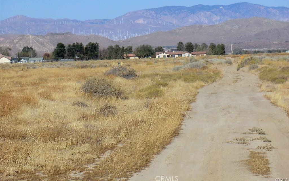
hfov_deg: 9.9
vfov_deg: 6.2
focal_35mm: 212
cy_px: 74
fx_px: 1670
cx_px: 144
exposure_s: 1/800
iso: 64
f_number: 5.2
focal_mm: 35.7
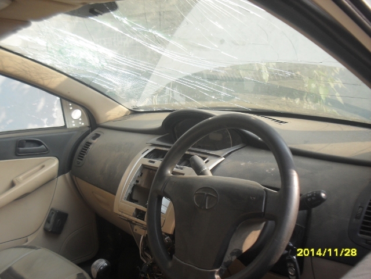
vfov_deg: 37.7
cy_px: 140
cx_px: 186
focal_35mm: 38
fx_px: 407
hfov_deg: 49.0
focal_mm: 6.3
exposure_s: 1/60
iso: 80
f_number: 8.3
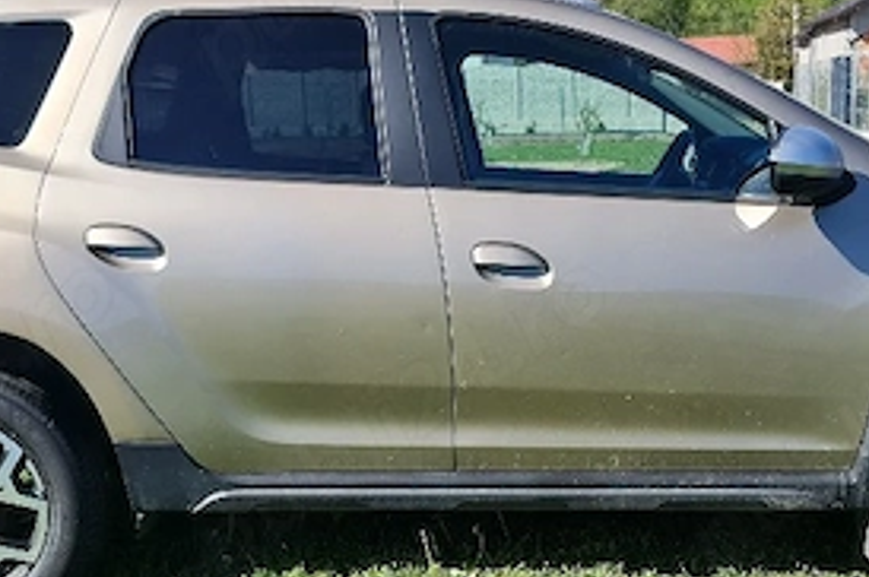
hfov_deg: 35.0
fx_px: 1374
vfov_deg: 23.5
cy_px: 434
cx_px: 526
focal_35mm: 57
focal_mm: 7
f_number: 1.8
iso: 50
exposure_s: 1/769
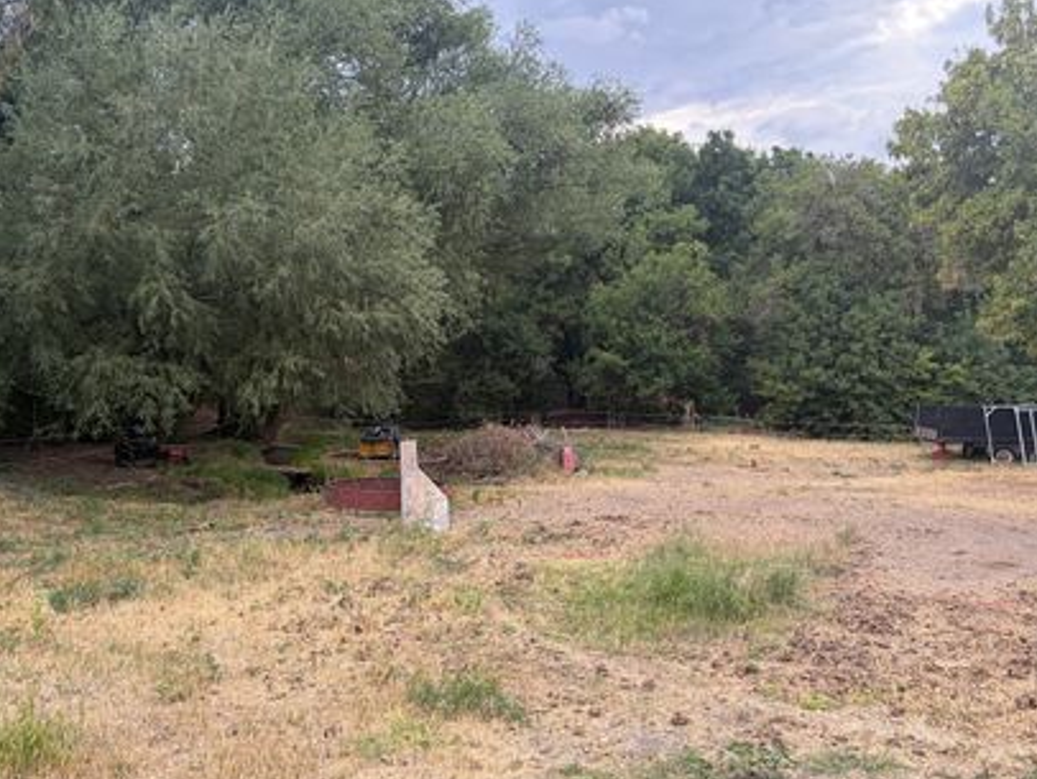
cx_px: 467
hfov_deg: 56.7
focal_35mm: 32
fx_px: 959
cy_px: 384
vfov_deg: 44.2
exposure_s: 1/412
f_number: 1.6
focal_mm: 5.96
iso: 64
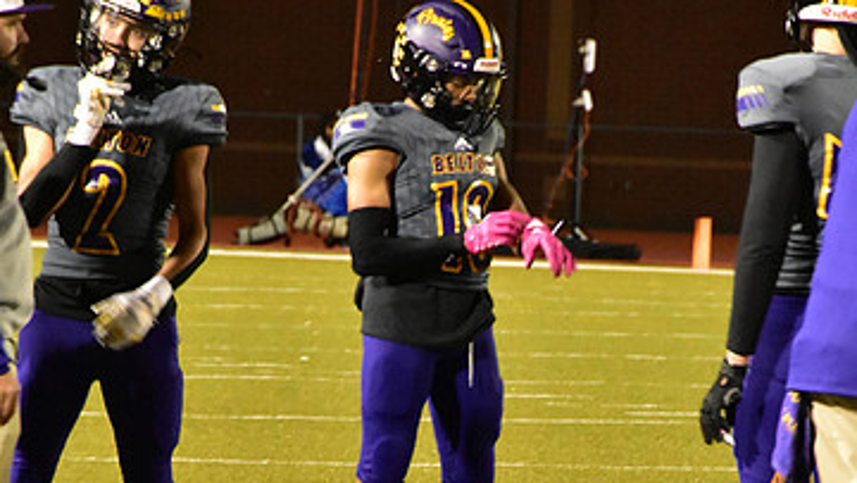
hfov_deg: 5.0
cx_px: 404
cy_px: 509
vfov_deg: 2.8
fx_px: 9777
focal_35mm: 430
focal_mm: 170
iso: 10000
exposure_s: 1/60
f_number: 11
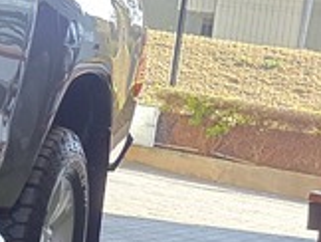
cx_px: -650
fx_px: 1347
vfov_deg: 10.2
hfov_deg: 10.0
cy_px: -16
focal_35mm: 145
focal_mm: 6.25
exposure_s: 1/180
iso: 125
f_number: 1.7
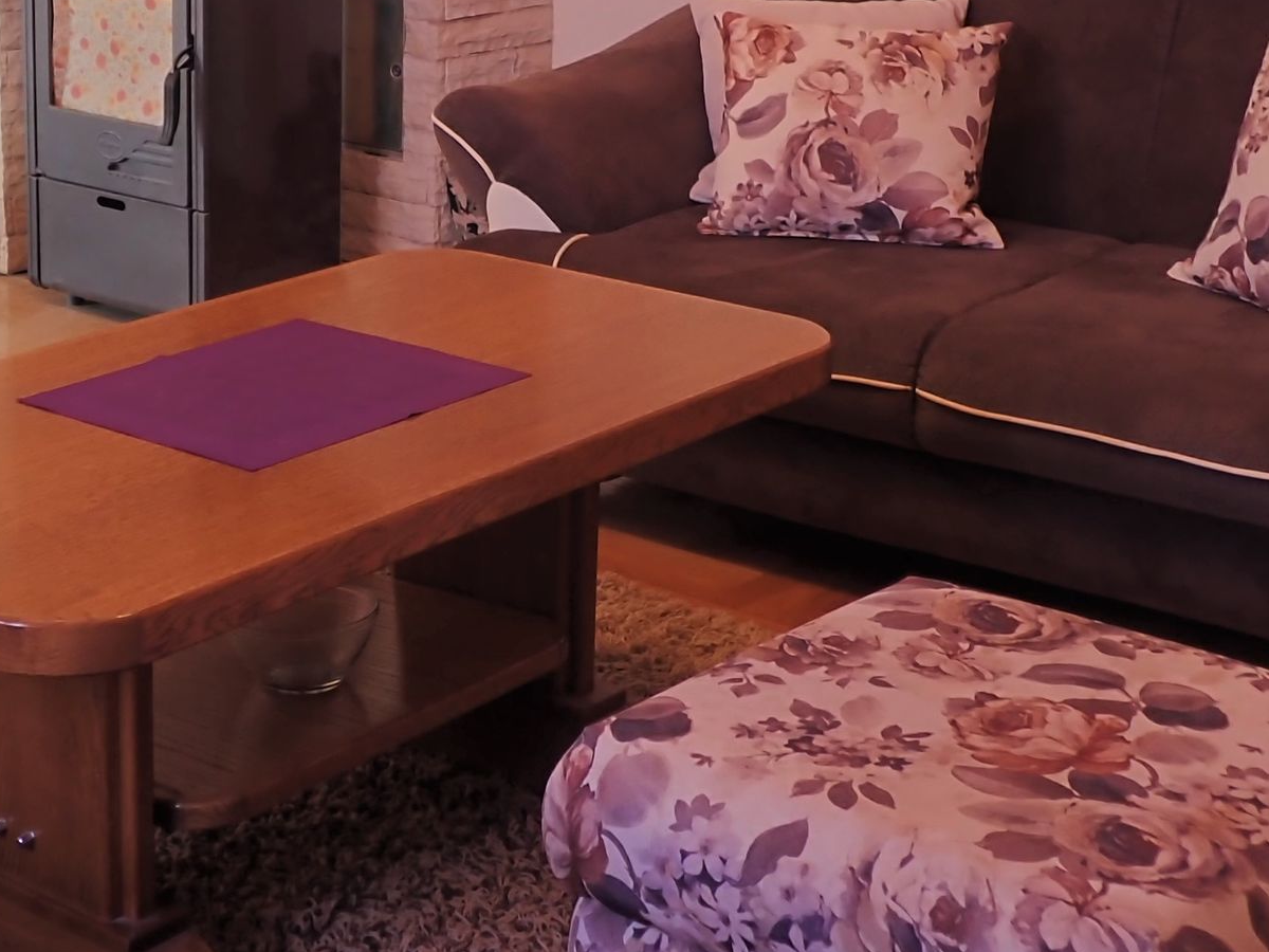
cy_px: 170
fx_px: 2566
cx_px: 281
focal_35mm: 70
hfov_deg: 27.3
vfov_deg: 20.7
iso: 250
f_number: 2.3
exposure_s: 1/30
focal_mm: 5.5
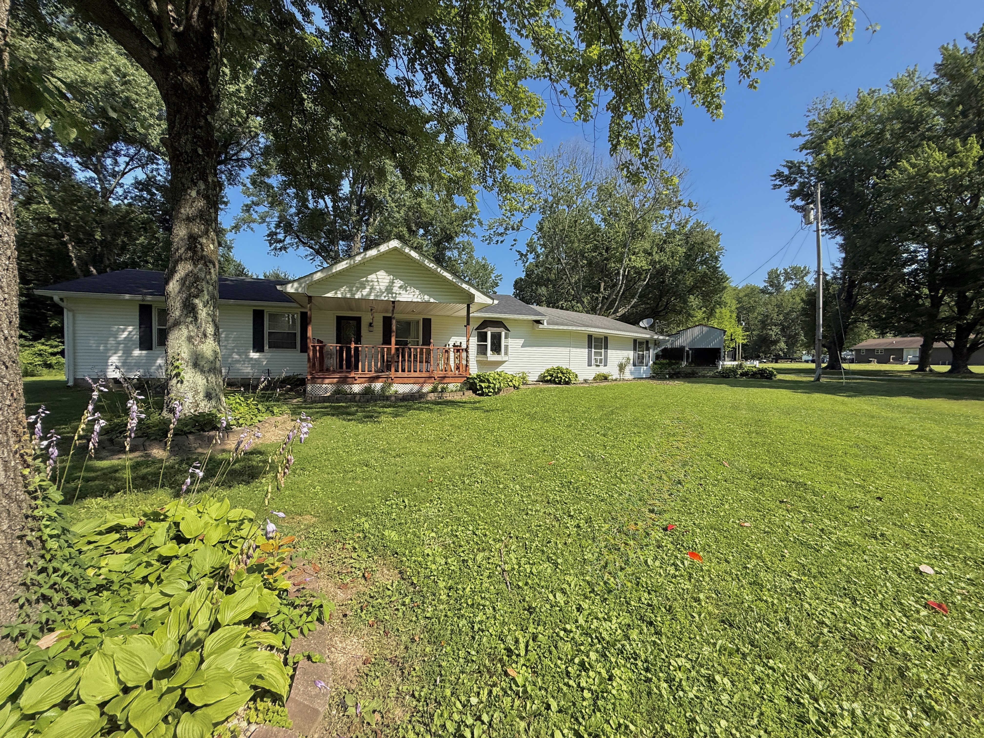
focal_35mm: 14
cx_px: 492
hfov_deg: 102.1
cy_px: 369
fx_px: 398
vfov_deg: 85.7
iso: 64
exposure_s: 1/1464
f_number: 2.2
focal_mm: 2.22
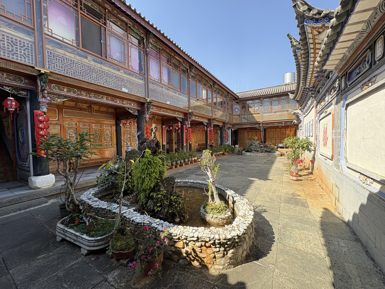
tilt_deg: -1.9
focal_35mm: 14
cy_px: 144
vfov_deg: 85.7
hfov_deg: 102.1
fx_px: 156
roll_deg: +1.0
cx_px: 192
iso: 64
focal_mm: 2.22
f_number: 2.2
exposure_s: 1/371
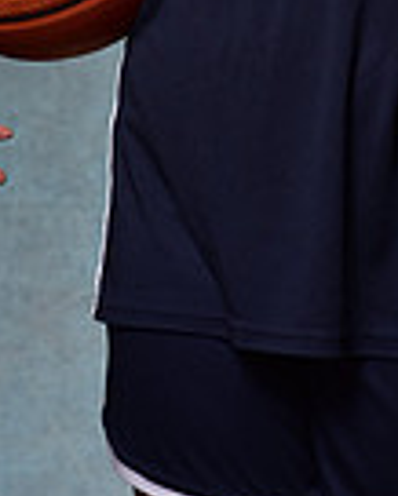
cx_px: 316
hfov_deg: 5.5
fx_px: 4133
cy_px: -354
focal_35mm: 281
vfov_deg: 6.7
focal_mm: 70
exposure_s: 1/200
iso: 100
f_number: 5
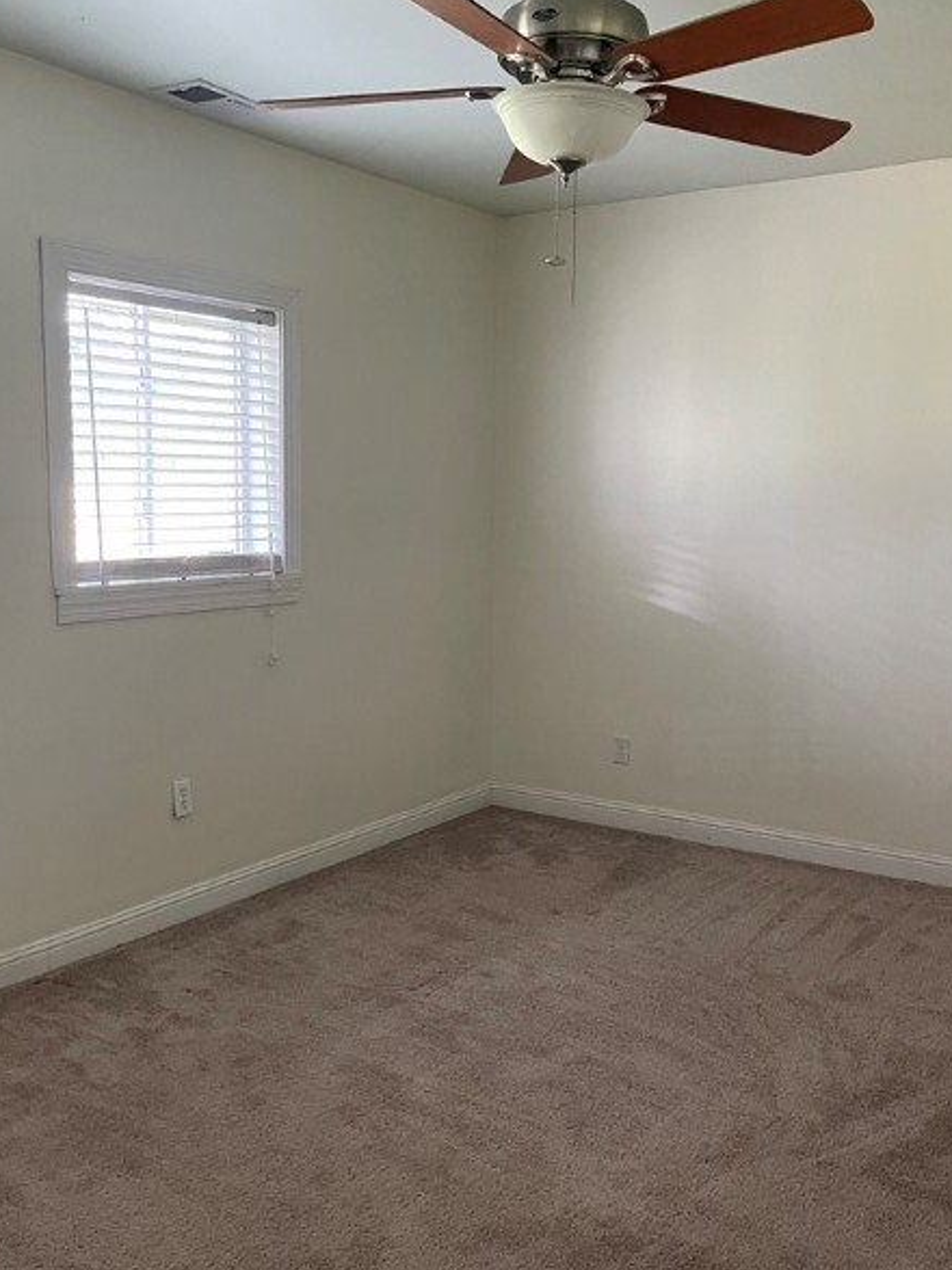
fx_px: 1247
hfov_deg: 41.8
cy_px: 617
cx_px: 461
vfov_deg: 54.0
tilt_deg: -5.5
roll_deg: -0.6
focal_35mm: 34
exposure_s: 1/60
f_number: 1.6
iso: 500
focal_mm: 5.1
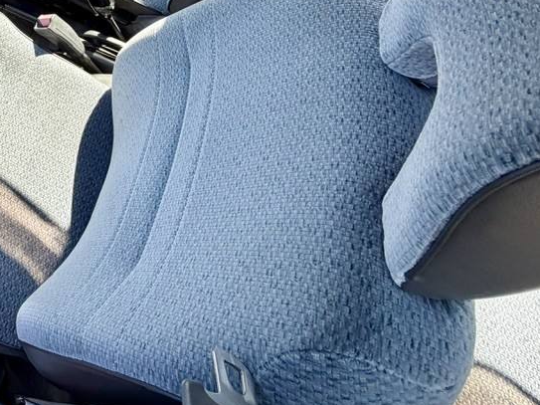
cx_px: -21
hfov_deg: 45.1
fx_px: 515
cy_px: -44
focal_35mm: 33
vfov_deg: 36.2
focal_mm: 2.22
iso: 40
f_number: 2.2
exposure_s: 1/237
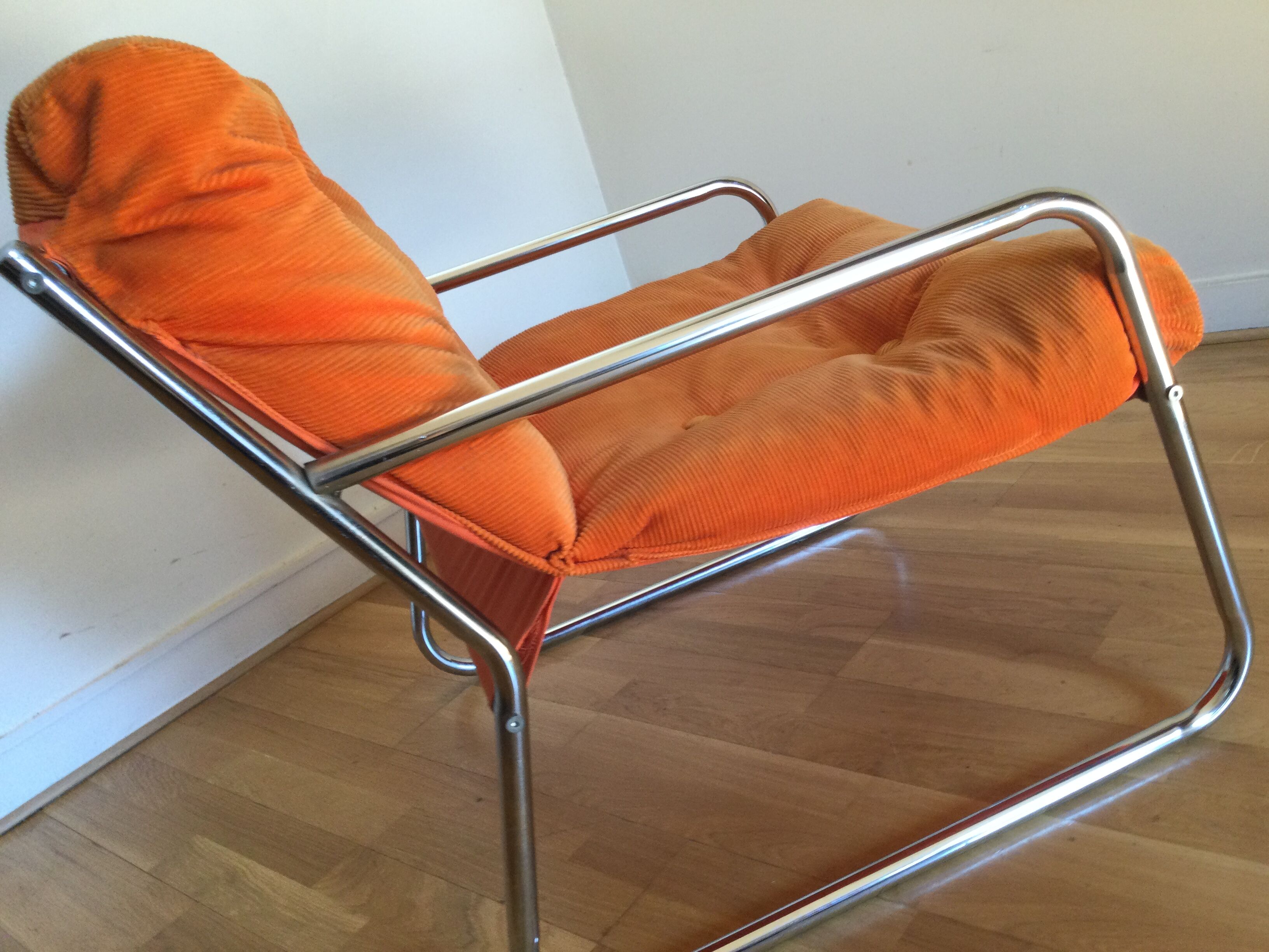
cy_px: 476
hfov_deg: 58.4
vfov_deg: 45.4
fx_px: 1136
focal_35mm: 31
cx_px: 634
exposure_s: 1/33
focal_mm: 3.3
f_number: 2.4
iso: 25
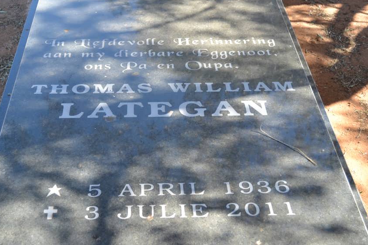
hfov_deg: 32.5
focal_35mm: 62
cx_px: 164
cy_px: 85
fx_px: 631
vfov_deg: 21.9
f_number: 4.5
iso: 400
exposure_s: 1/80
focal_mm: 29
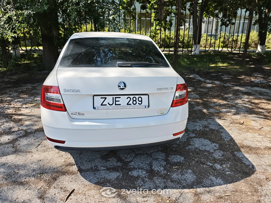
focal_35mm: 26
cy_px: 102
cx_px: 136
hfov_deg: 67.3
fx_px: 204
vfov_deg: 53.1
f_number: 1.5
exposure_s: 1/2026
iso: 50
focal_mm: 4.94
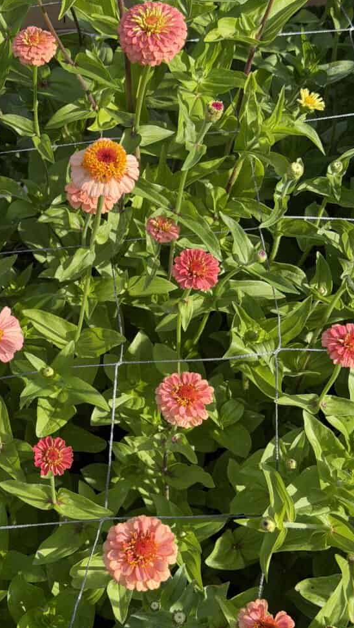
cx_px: 110
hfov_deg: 21.7
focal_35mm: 55
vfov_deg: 37.8
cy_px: 327
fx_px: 918
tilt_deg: -58.2
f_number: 1.78
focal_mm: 6.76
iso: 80
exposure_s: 1/1678
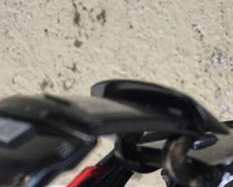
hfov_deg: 19.8
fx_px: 607
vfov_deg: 16.4
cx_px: 310
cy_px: 250
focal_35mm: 88
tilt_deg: -19.8
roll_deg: +0.7
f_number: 2.2
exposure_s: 1/100
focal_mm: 4.15
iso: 40
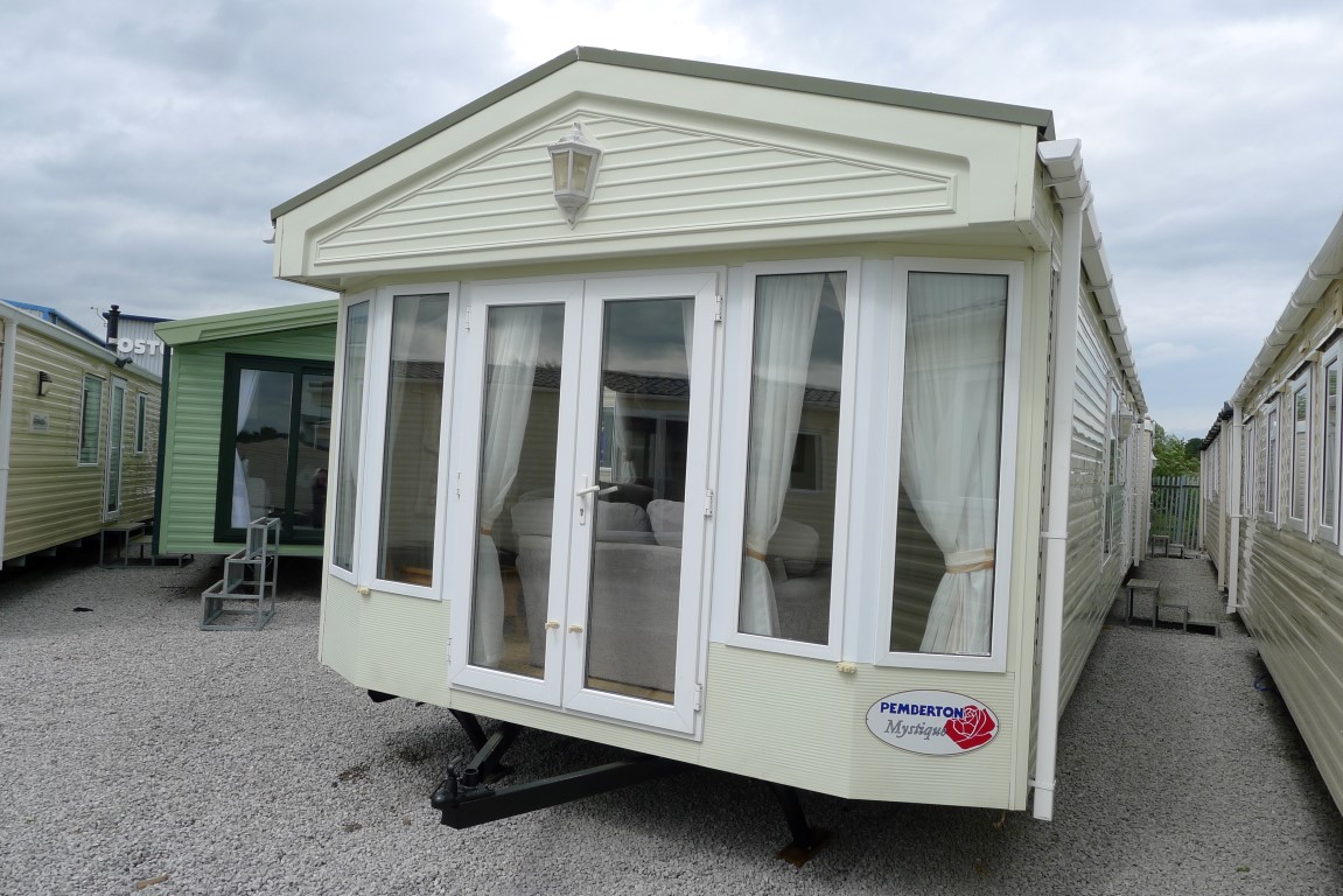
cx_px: 672
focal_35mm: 24
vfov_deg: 53.2
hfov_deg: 73.7
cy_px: 448
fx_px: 896
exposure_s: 1/640
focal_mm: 5.1
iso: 80
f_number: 4
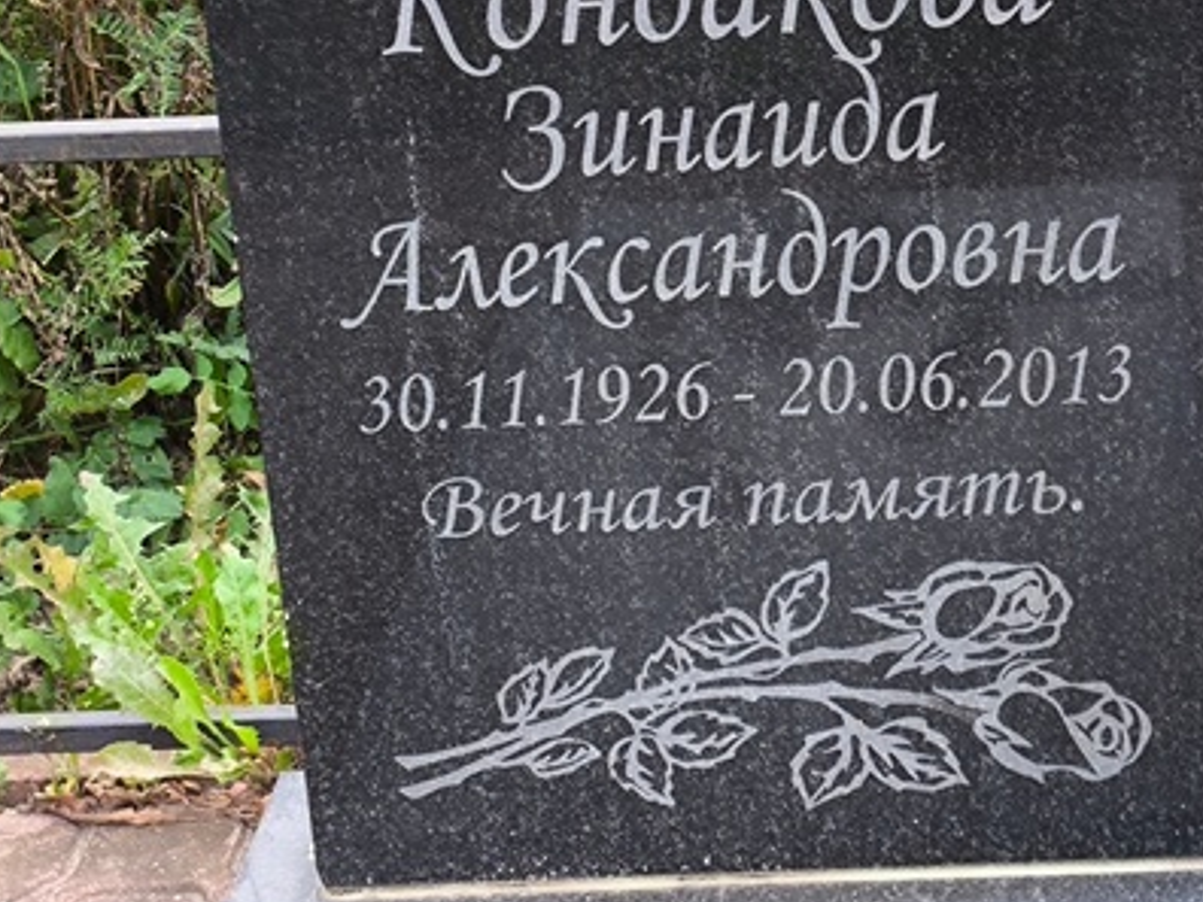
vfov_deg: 14.4
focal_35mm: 101
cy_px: 12
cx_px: 876
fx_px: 3510
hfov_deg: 19.3
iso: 50
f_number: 1.7
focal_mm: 4.71
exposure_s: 1/120
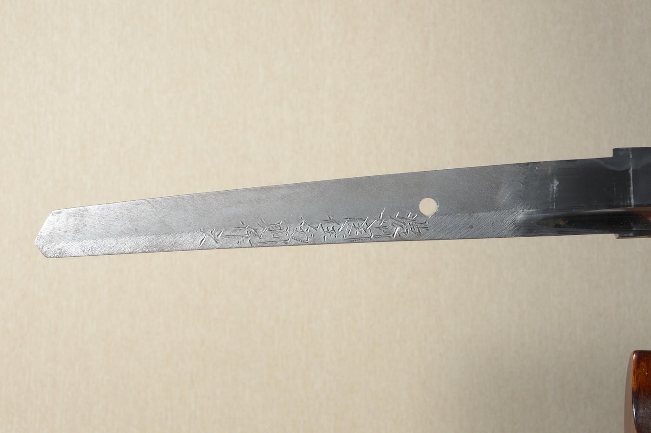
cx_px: 326
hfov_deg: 33.4
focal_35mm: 60
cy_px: 216
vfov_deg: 22.6
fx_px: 1084
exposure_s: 1/2
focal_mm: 40
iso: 400
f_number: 11
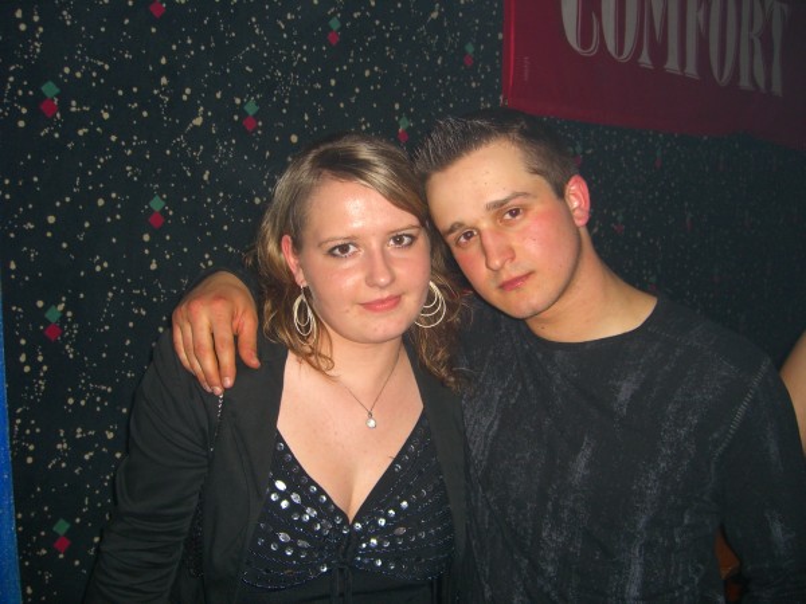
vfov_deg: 37.7
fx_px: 885
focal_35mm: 38
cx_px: 403
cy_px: 302
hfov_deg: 49.0
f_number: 2.8
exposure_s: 1/60
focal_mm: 7.9
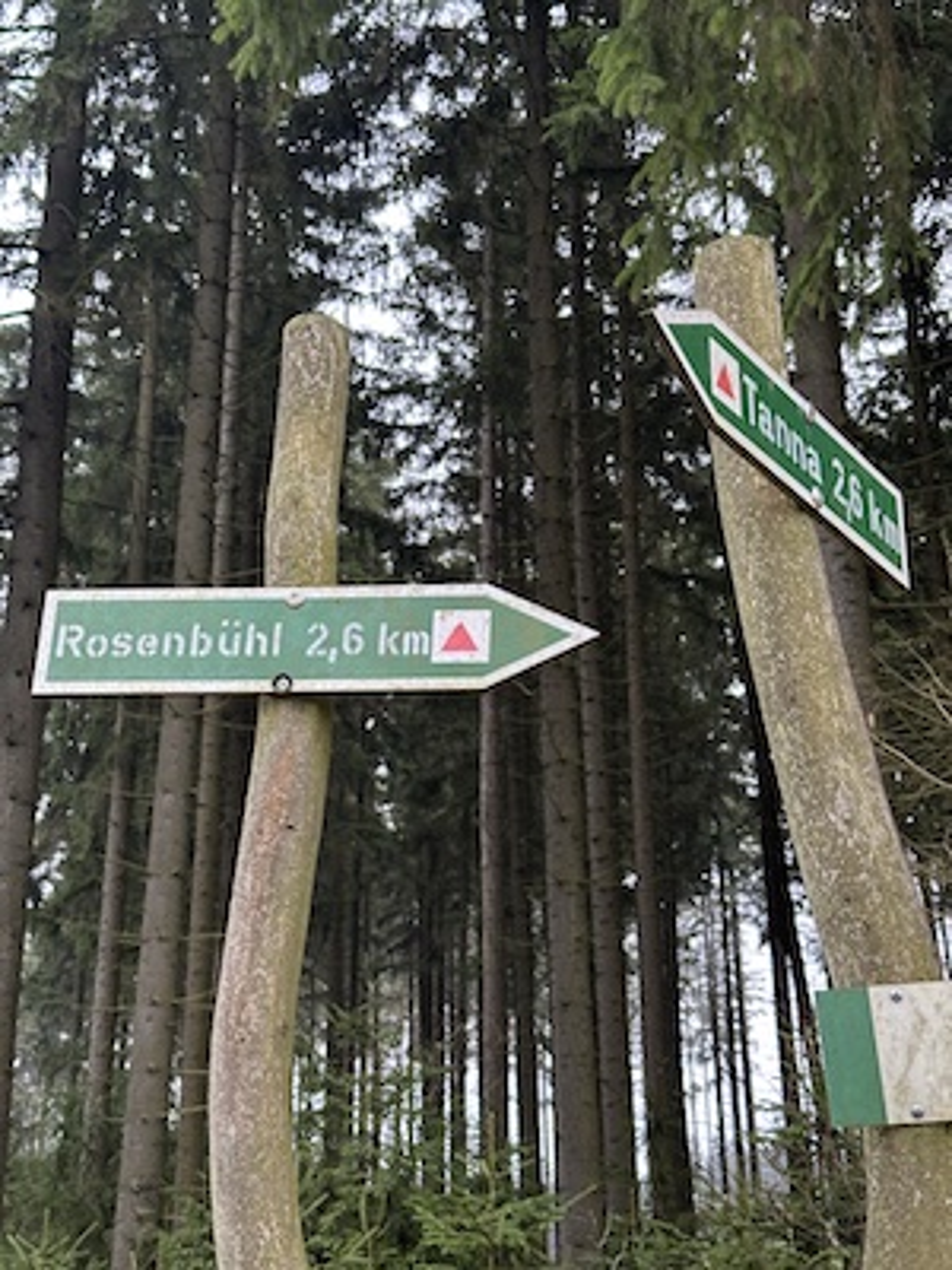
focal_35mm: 48
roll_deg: -1.1
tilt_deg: +22.9
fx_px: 1760
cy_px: 635
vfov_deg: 39.7
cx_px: 476
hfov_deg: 30.3
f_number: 1.78
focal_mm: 6.86
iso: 250
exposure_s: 1/52
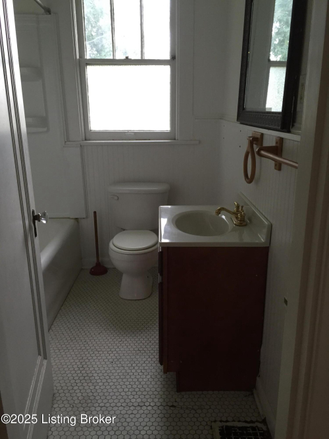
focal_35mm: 29
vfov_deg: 61.7
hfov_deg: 48.2
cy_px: 220
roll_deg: +0.1
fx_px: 368
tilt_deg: -15.7
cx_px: 164
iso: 100
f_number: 2.2
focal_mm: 4.15
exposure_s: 1/30
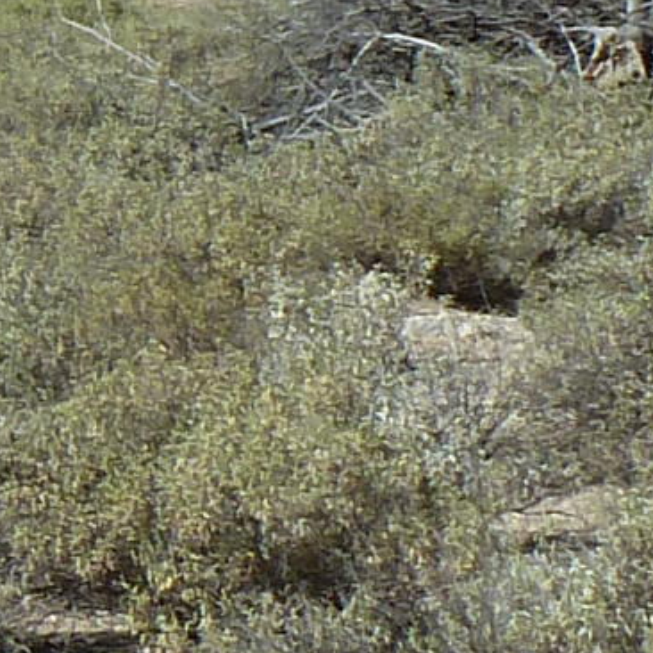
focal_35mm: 377
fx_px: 8046
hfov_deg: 4.3
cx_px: -1927
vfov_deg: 4.6
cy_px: 37
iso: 80
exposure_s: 1/500
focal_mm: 8.5
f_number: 5.6
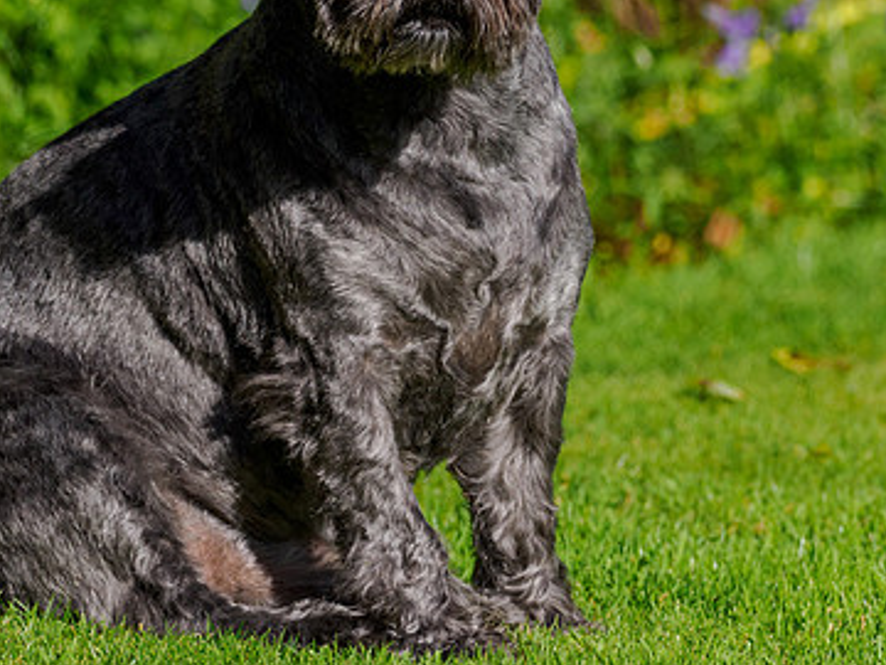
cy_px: 132
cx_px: 349
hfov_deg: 2.0
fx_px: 24802
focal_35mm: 969
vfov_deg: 1.5
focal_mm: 300
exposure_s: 1/1600
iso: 200
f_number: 5
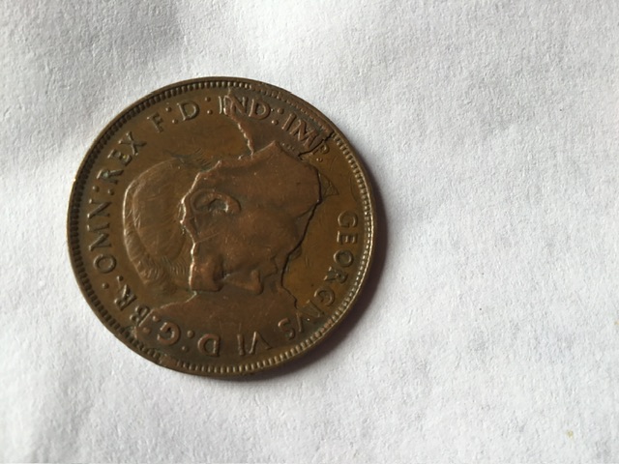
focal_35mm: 31
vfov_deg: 45.4
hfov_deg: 58.4
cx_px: 310
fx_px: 554
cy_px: 232
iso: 40
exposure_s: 1/100
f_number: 2.4
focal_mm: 3.3
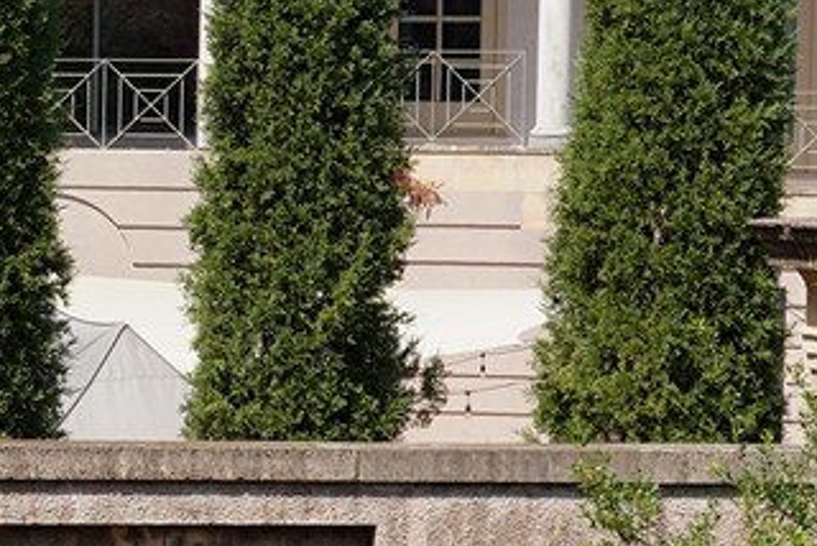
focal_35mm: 181
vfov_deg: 7.6
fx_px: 4111
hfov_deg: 10.7
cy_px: 347
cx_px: -580
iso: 100
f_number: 11
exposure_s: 1/100
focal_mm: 29
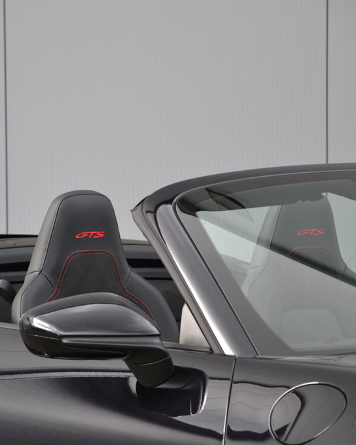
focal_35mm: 223
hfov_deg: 6.9
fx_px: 2933
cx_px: 105
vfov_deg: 8.7
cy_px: 222
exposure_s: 1/125
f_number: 5.6
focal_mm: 105
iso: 280
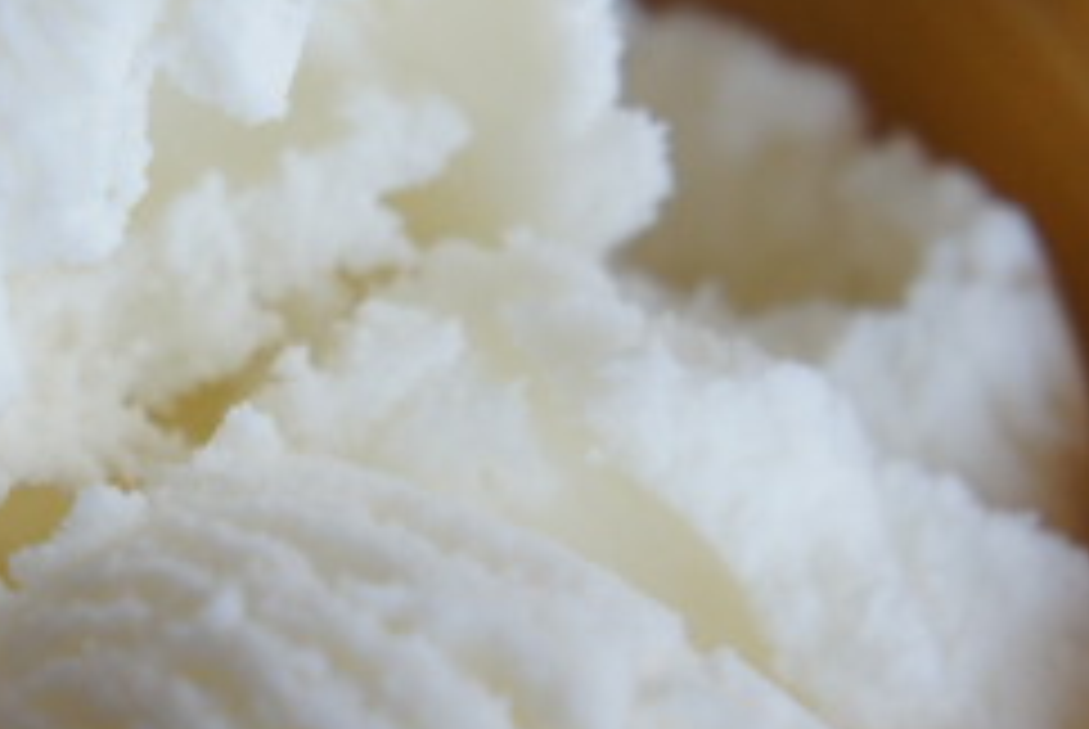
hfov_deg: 12.9
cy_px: 475
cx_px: 151
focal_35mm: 158
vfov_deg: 8.7
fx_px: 4785
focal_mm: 40
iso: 800
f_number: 5
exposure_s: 1/320
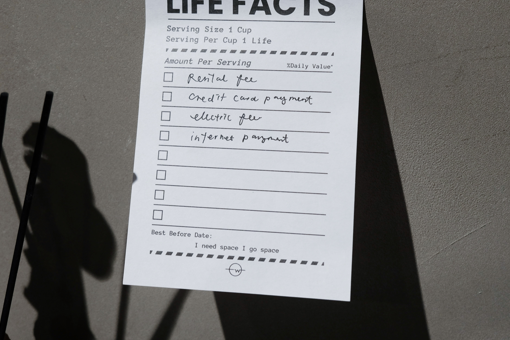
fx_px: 779
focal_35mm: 55
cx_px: 252
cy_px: 118
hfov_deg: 36.2
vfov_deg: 24.5
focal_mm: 22.3
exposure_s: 1/56
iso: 800
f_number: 4
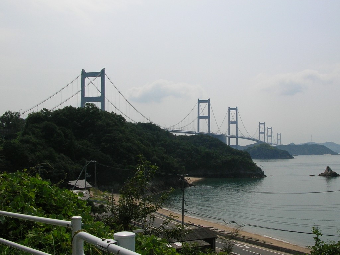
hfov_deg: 52.6
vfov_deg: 40.7
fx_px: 344
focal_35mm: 35
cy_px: 128
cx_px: 170
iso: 50
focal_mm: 5.8
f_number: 5.6
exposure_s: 1/824
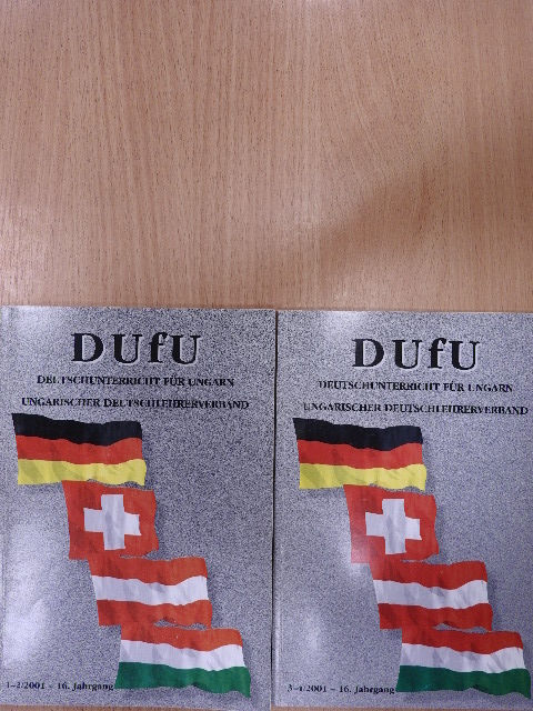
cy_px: 356
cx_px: 266
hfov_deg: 46.8
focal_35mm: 30
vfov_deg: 60.0
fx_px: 616
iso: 100
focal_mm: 5.4
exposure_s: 1/30
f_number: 3.5
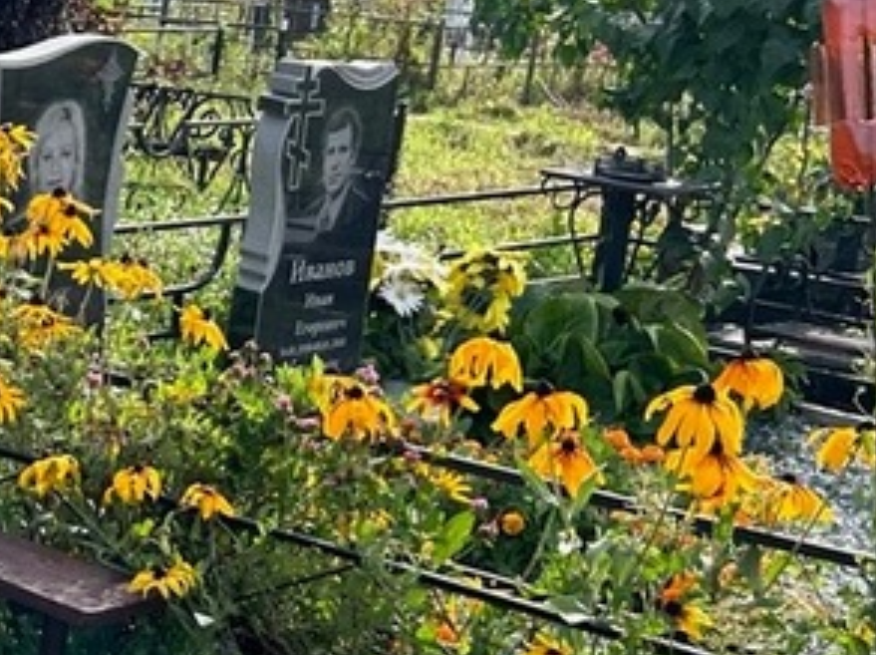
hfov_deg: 19.3
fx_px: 2300
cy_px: 455
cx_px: -380
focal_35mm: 91
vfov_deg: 16.2
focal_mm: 5.7
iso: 50
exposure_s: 1/1112
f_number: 1.5
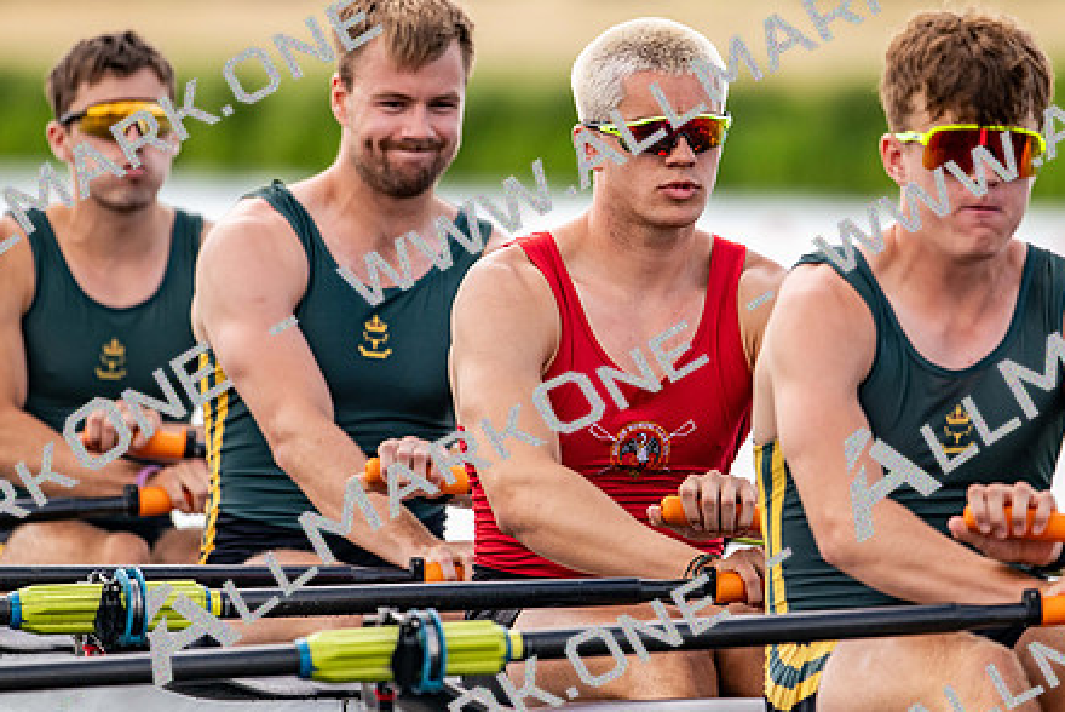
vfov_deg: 2.6
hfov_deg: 3.9
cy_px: 314
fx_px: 15600
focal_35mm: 527
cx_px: 637
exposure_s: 1/2500
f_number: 4.5
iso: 560
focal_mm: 400
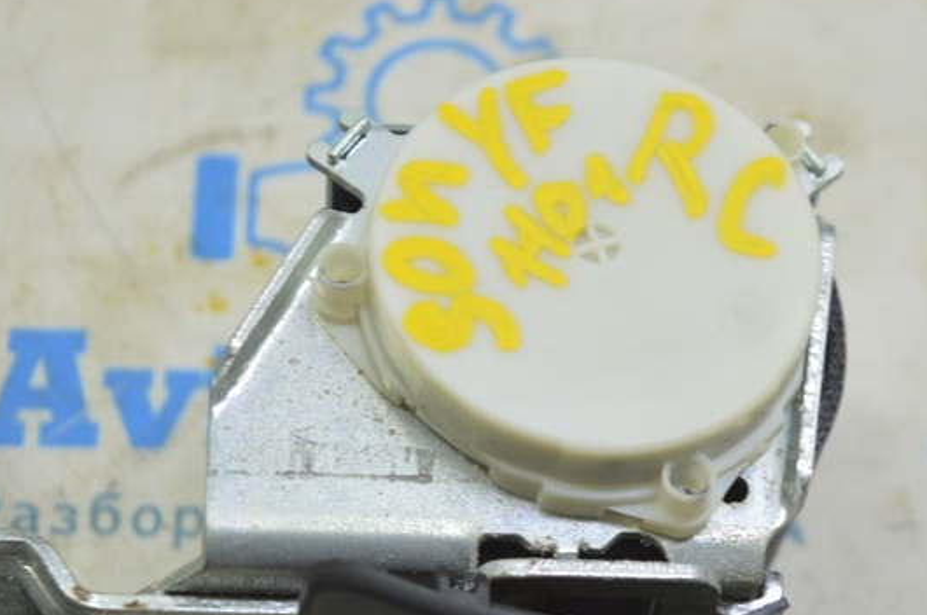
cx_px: 486
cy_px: 361
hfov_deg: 20.5
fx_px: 2562
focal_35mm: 100
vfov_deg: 13.7
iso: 400
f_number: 5.6
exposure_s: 1/20
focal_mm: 55
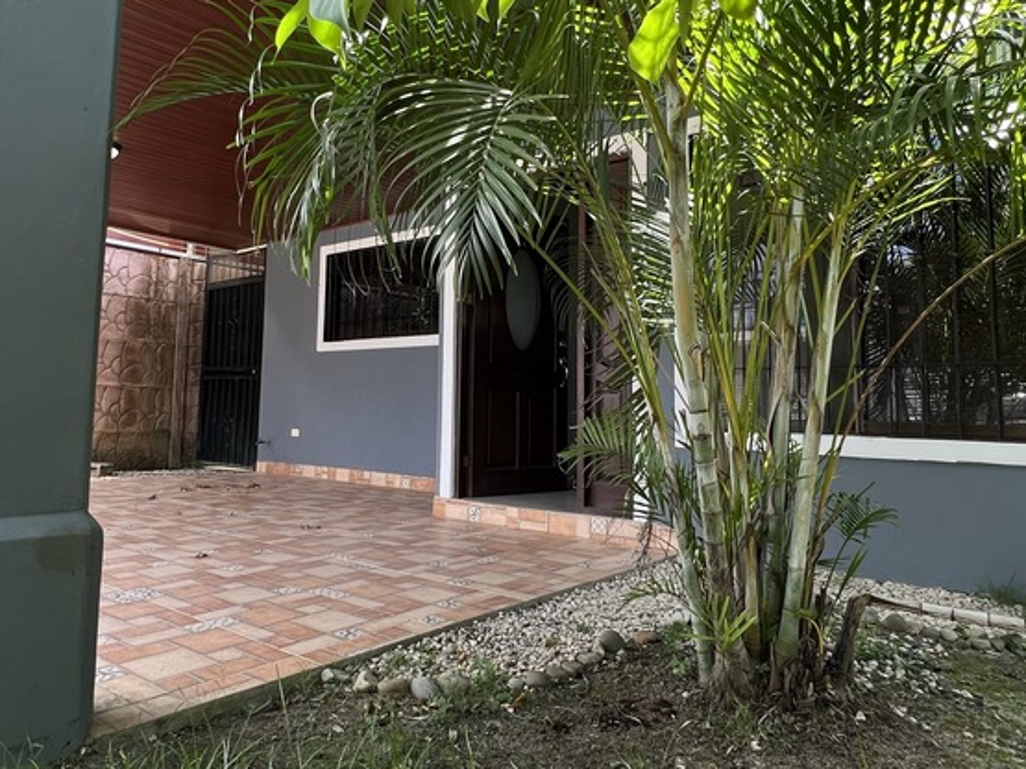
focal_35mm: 24
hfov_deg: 71.4
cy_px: 333
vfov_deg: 56.6
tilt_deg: +5.9
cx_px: 457
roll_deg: -0.8
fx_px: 711
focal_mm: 1.57
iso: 40
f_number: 1.8
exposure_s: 1/99
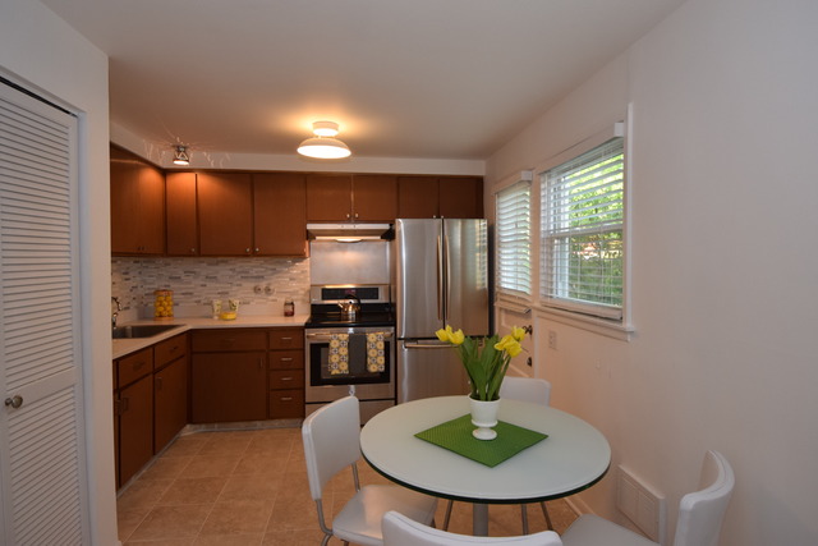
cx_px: 409
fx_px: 443
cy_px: 273
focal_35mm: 20
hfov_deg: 85.4
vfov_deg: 63.2
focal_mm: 13
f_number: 5.6
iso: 800
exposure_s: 1/125
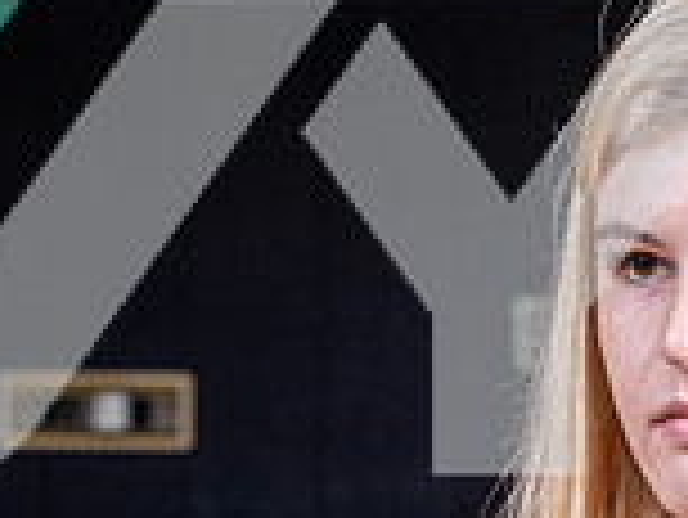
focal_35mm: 193
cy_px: 786
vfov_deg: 7.6
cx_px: 710
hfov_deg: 10.1
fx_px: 3839
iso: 100
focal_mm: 53
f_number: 5.6
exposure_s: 1/125
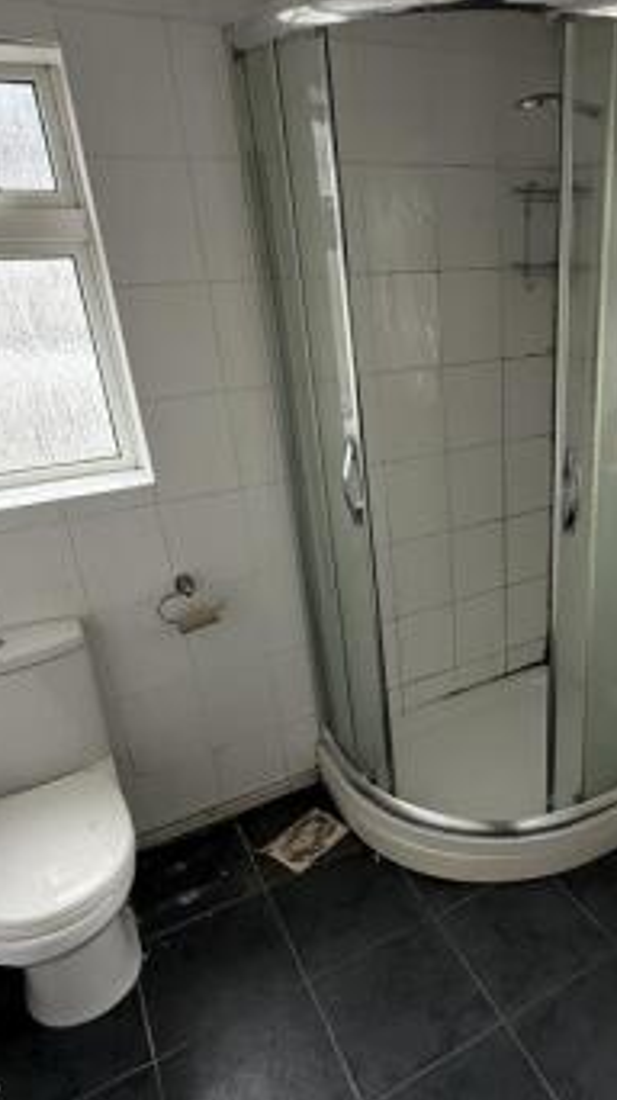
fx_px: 757
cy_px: 571
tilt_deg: -24.2
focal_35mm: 26
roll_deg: +0.5
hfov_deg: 42.1
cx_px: 506
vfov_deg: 71.9
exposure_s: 1/99
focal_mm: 2.22
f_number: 2.2
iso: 160
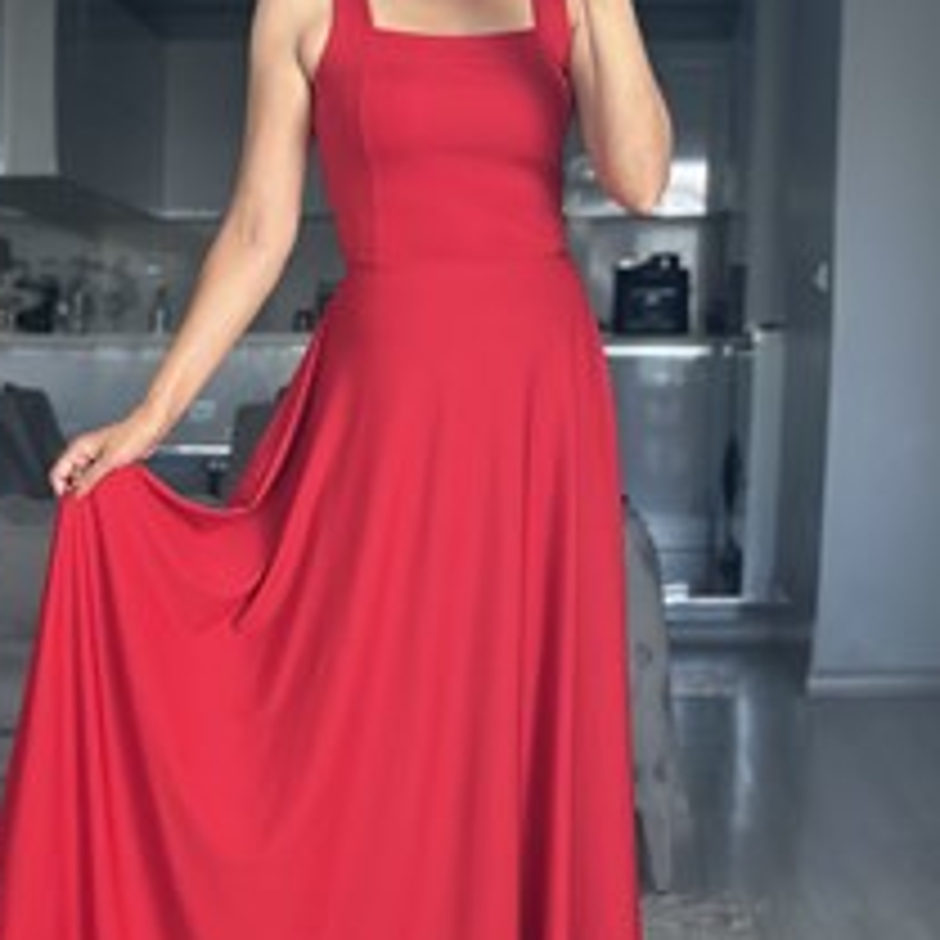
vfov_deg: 16.9
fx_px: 3164
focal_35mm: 103
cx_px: 355
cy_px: 481
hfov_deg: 16.9
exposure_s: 1/112
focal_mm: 6.86
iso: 125
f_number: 1.78
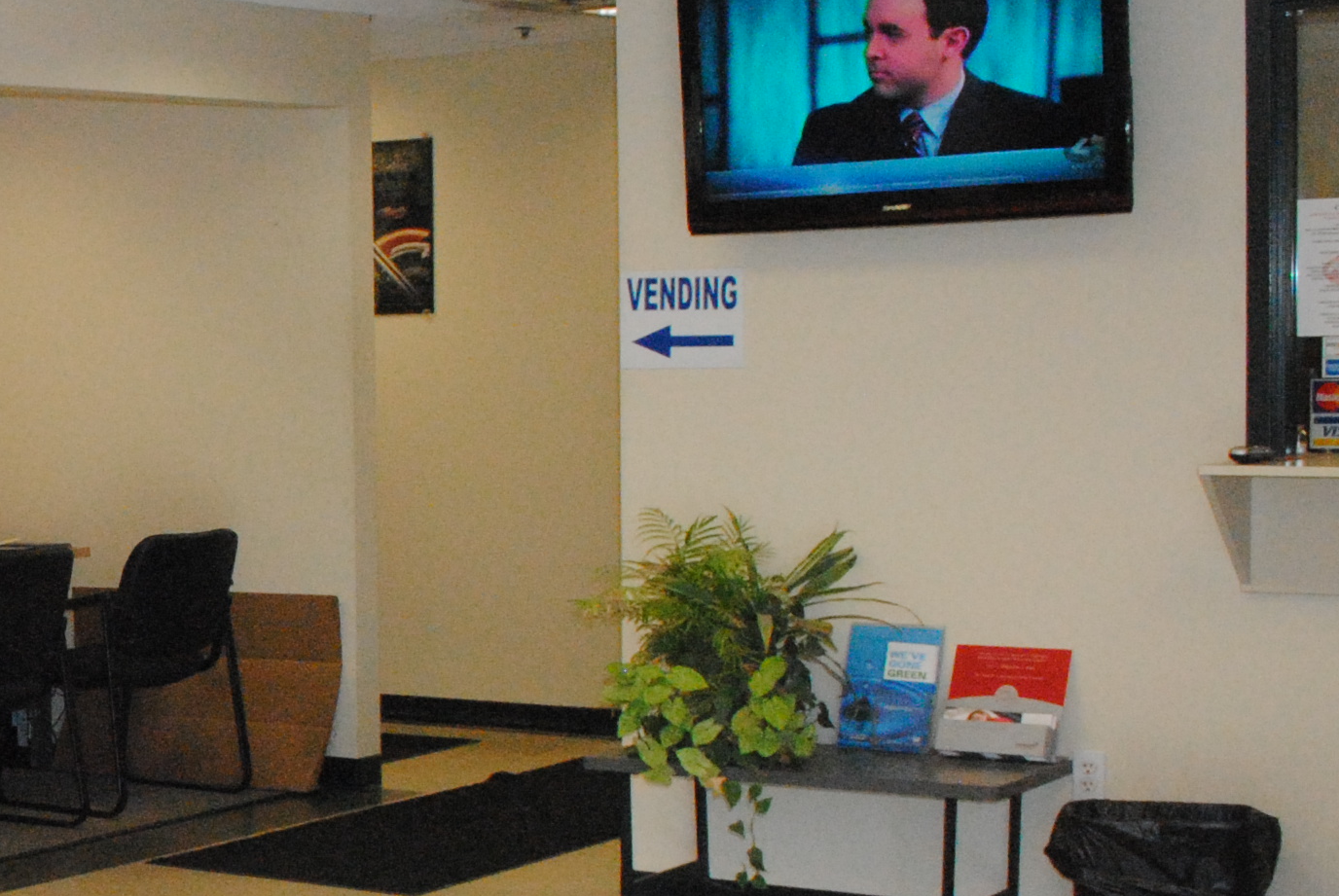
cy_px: 634
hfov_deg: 23.8
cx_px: -344
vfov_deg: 17.9
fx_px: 2830
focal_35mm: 76
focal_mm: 18
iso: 1400
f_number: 7.1
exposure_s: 1/200
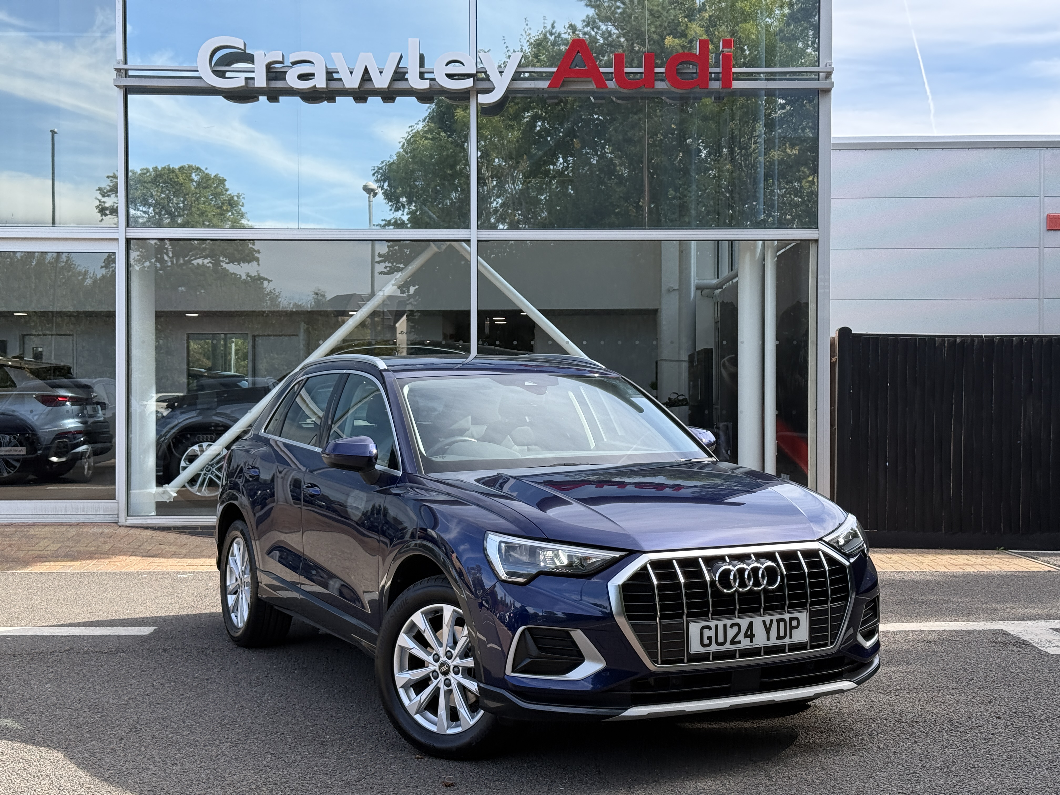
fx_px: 1470
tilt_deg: +2.6
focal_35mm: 48
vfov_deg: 30.3
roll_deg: -0.4
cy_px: 398
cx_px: 530
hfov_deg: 39.7
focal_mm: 6.76
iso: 80
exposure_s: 1/1133
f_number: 1.78
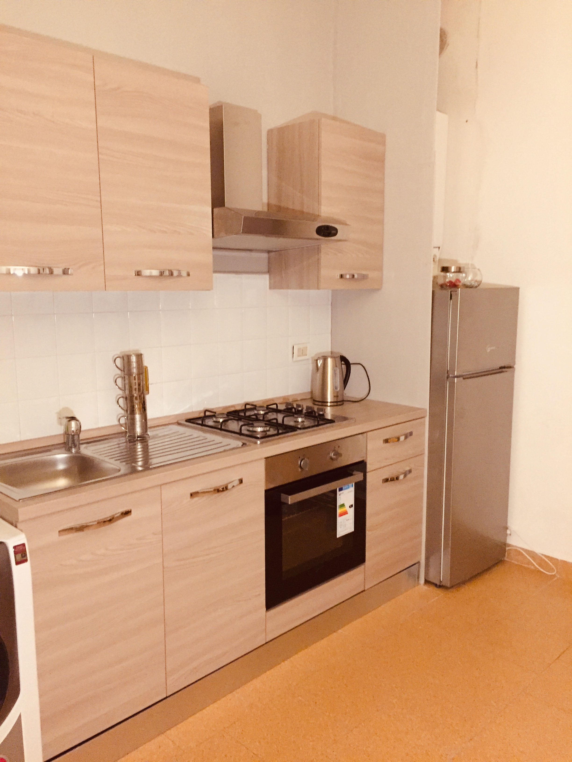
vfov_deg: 61.7
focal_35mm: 29
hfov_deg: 48.2
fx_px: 639
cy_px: 381
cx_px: 286
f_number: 2.2
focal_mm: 4.15
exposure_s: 1/25
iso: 250
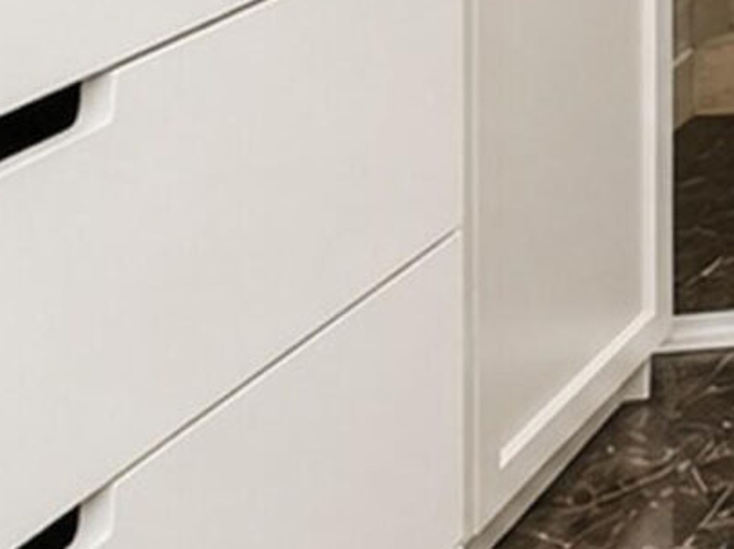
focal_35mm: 91
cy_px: -586
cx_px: 2072
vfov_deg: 13.6
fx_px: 1928
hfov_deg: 12.3
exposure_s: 1/60
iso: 2000
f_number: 9
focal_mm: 10
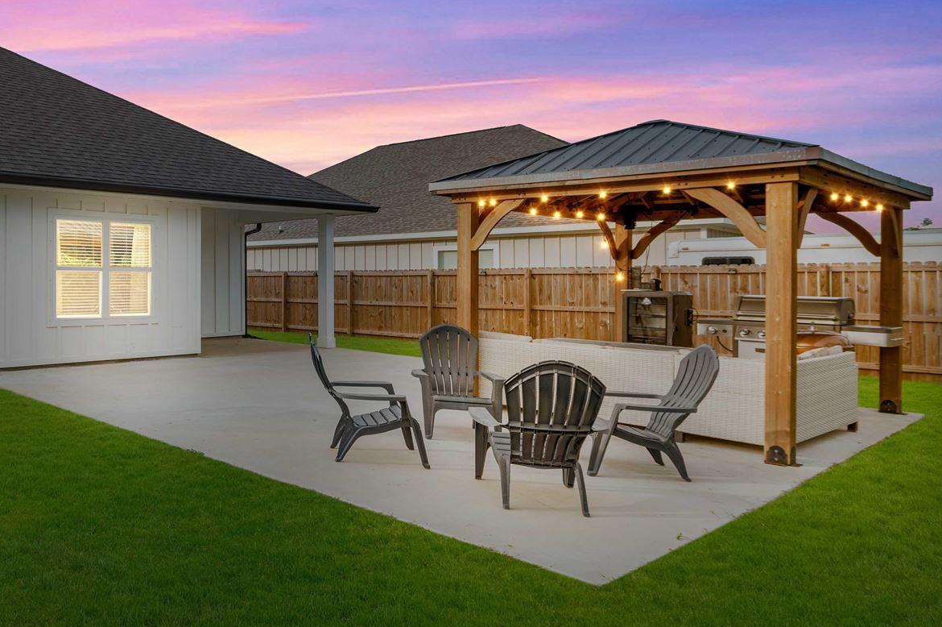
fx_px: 732
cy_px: 264
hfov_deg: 57.7
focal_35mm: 28
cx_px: 122
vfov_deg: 46.2
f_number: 8
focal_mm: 16
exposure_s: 1/50
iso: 100
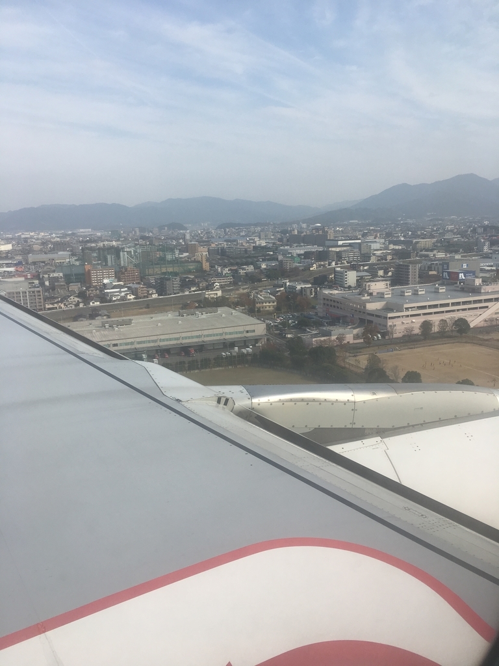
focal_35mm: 29
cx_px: 250
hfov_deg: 48.2
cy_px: 333
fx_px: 557
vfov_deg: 61.7
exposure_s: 1/1350
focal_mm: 4.15
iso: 25
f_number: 2.2
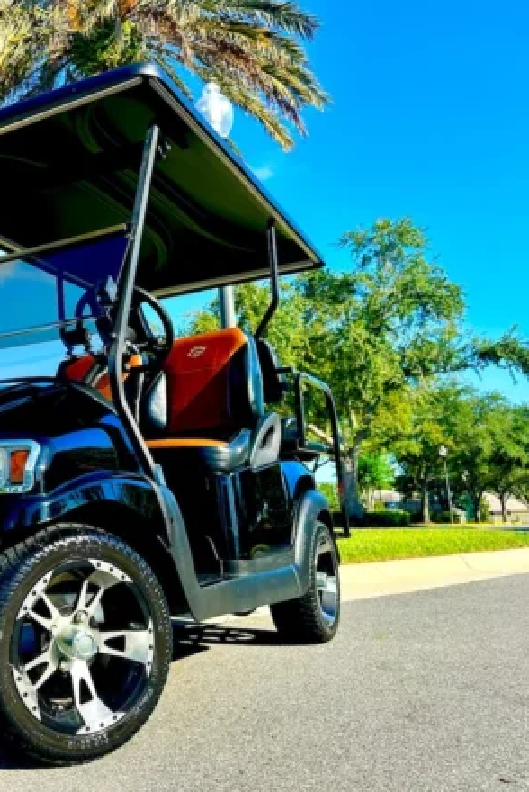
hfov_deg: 36.4
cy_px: 391
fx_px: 748
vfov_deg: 55.8
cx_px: 47
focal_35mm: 34
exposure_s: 1/2203
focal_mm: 6.86
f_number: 1.78
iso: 80
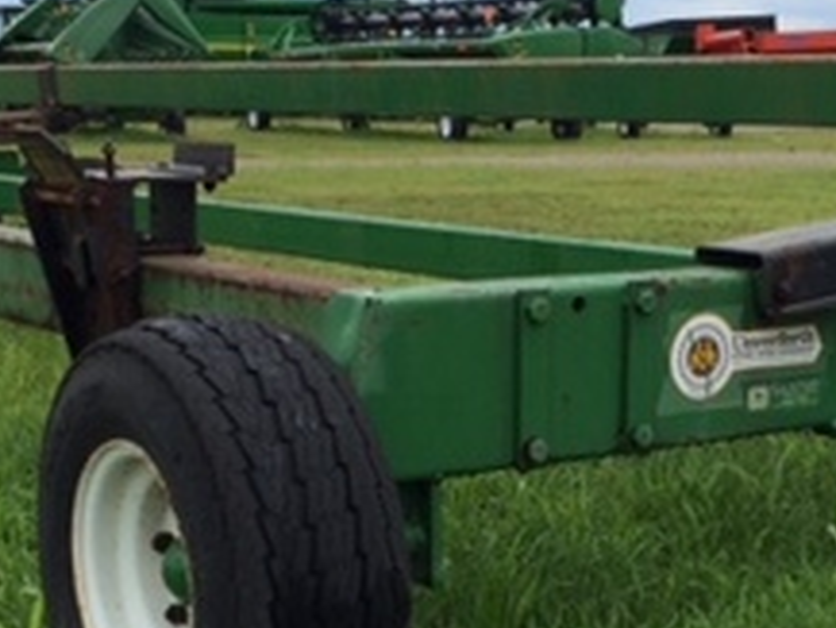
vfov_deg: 19.0
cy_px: 509
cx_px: 516
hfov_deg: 25.3
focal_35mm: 77
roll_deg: +0.4
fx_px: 1861
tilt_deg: -10.4
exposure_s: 1/1414
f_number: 2.2
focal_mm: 4.15
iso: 32
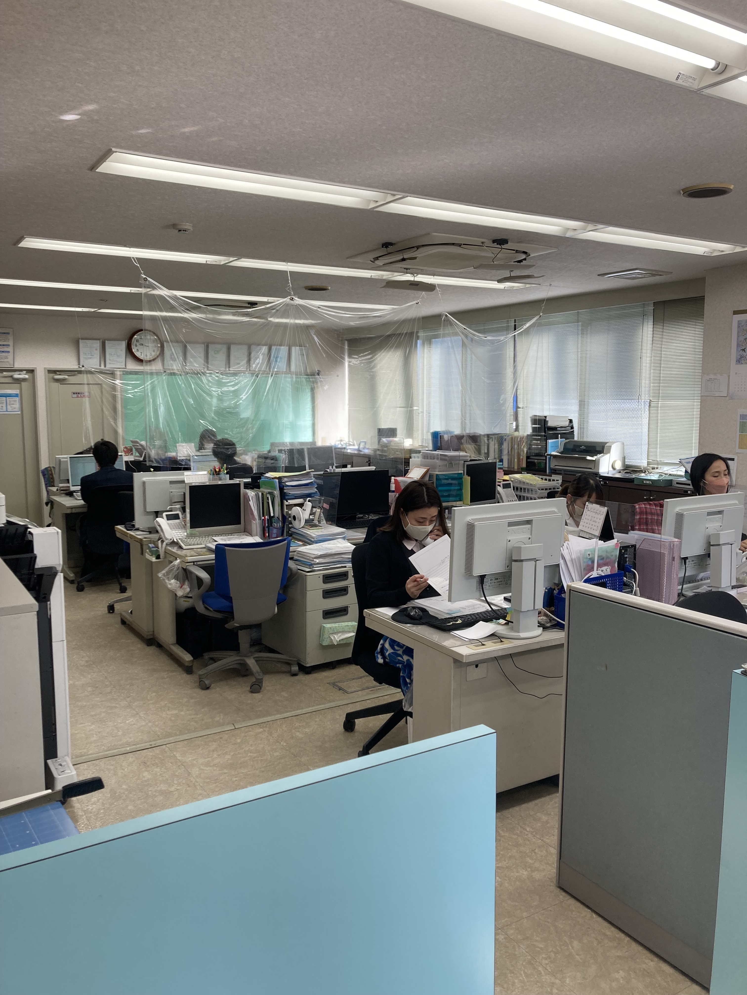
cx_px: 374
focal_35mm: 28
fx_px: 806
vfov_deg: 63.4
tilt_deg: -4.7
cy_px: 498
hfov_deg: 49.7
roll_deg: -0.1
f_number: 1.8
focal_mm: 3.99
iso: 40
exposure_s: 1/120
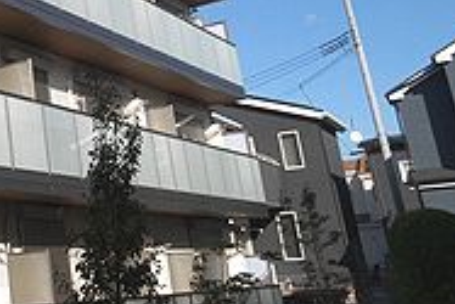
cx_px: -141
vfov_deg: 17.5
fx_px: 974
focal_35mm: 77
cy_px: 34
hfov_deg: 23.2
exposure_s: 1/640
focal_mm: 16
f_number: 11
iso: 400
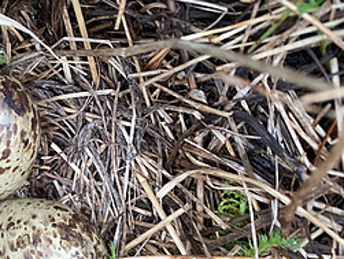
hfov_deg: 30.3
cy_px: 221
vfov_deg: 24.0
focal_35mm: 60
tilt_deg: -84.1
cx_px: 16
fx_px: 597
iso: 125
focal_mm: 4.25
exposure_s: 1/95
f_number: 1.8
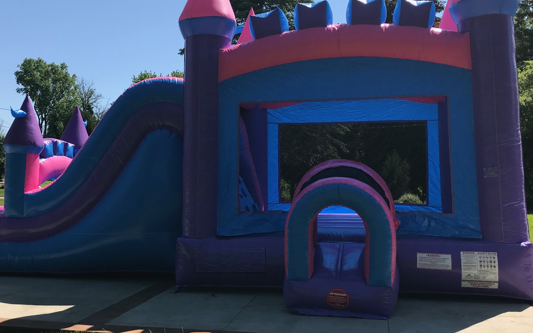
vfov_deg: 31.2
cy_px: 161
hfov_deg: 48.1
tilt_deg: +1.6
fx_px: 596
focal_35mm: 41
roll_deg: -0.5
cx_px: 228
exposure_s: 1/1808
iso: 20
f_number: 1.8
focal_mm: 3.99
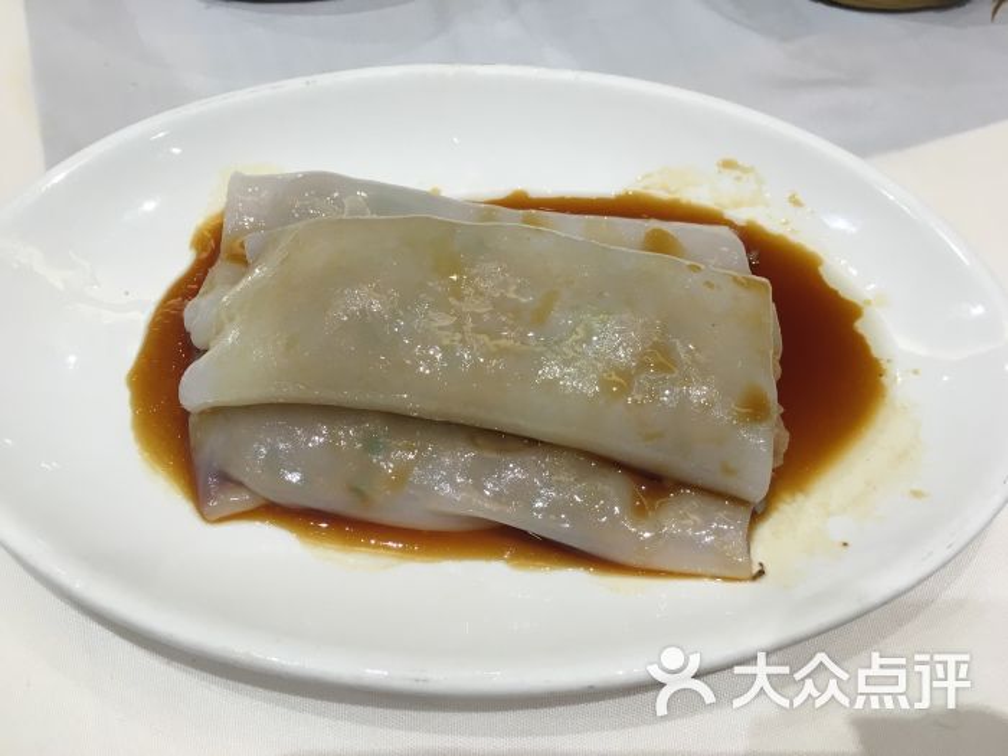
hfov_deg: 61.7
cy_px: 378
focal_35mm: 29
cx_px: 504
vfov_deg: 48.2
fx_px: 844
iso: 32
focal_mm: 4.15
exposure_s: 1/33
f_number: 2.2
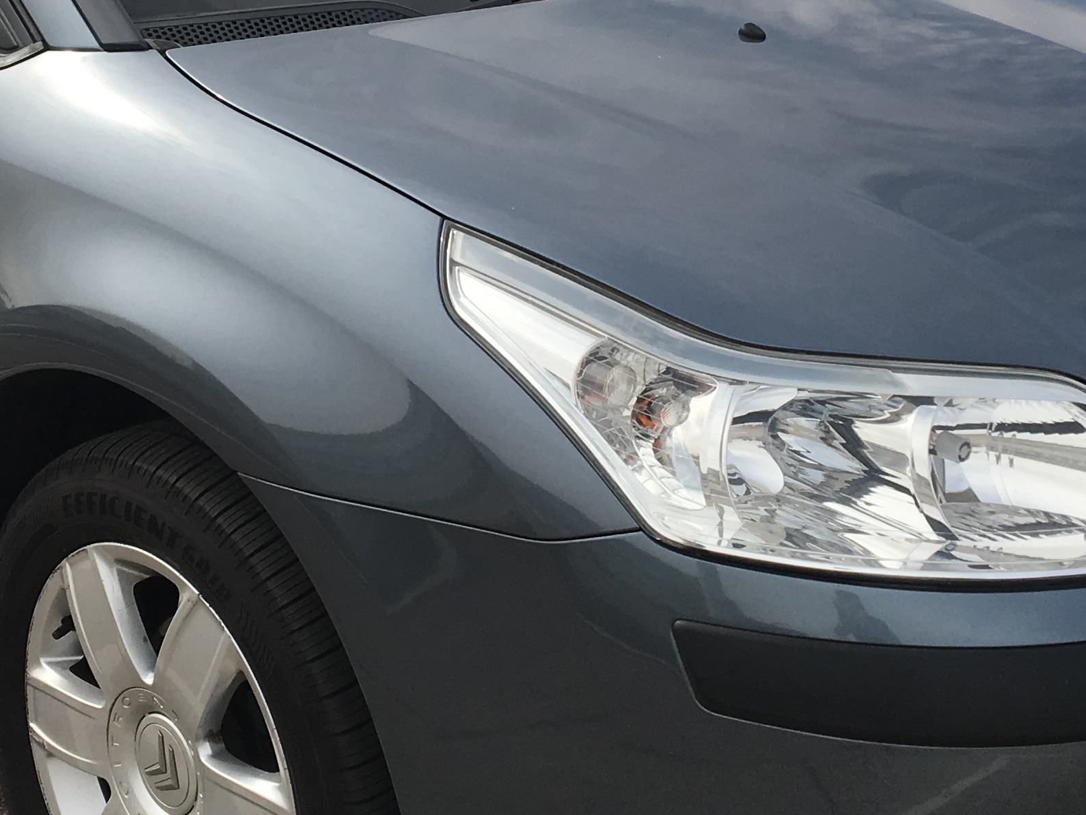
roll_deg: +3.2
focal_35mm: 74
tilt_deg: -14.0
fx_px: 2322
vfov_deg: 19.8
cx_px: 461
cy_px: 257
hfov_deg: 26.3
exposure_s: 1/1479
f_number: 2.2
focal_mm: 4.15
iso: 25
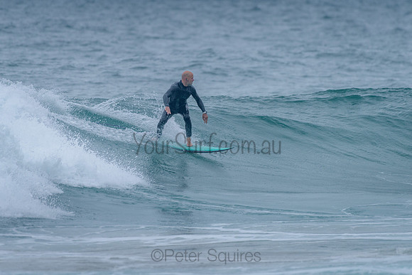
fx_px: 7014
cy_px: 107
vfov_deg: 2.2
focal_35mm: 613
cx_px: 207
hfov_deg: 3.4
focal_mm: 500
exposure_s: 1/1250
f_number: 5.6
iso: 500
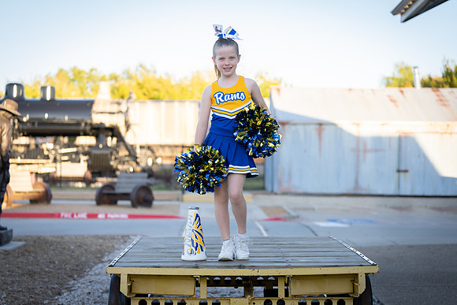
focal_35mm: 70
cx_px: 228
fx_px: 895
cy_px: 152
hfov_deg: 28.6
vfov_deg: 19.3
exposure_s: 1/320
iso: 125
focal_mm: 70
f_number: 2.8
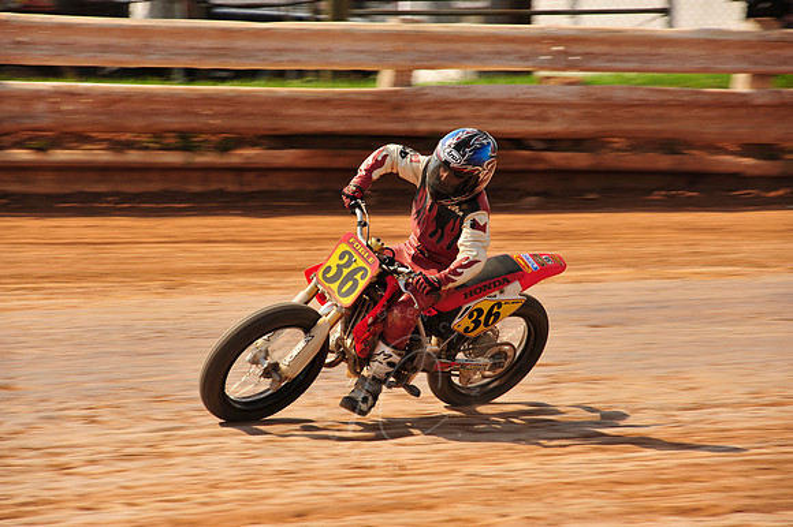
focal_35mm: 200
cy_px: 264
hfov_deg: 10.3
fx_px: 4403
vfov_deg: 6.9
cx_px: 396
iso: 200
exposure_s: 1/400
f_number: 9
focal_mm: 200
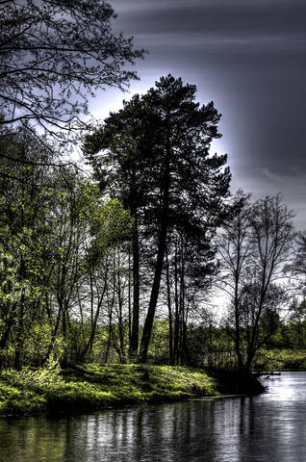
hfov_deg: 14.6
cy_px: 231
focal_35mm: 93
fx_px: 1191
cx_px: 153
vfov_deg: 22.0
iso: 200
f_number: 9
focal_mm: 62
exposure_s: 1/320
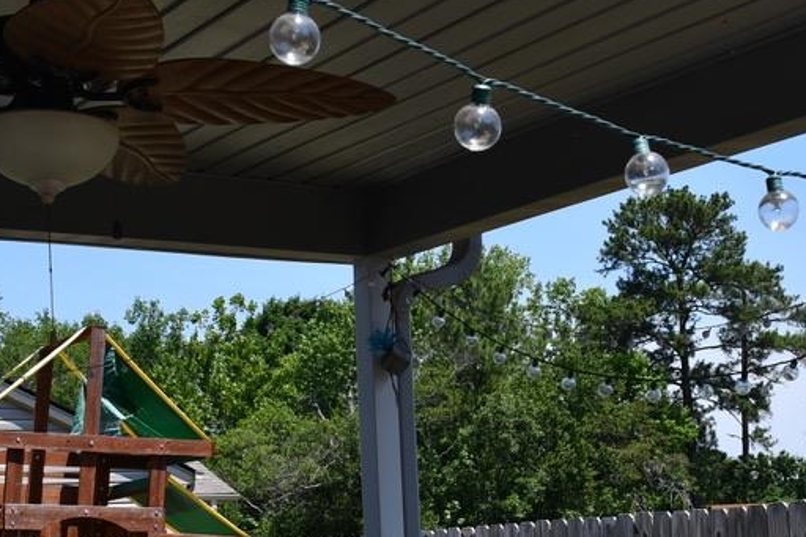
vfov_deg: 18.9
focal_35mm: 70
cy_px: 537
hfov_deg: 28.8
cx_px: 480
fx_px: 1567
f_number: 8
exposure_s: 1/250
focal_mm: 22
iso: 100
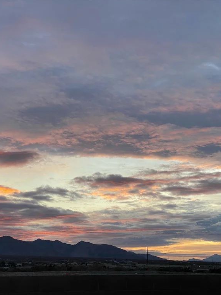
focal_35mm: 70
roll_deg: +0.4
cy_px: 147
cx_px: 58
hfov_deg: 20.9
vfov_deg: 27.8
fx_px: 596
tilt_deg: +12.2
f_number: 2
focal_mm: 6
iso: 20
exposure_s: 1/179
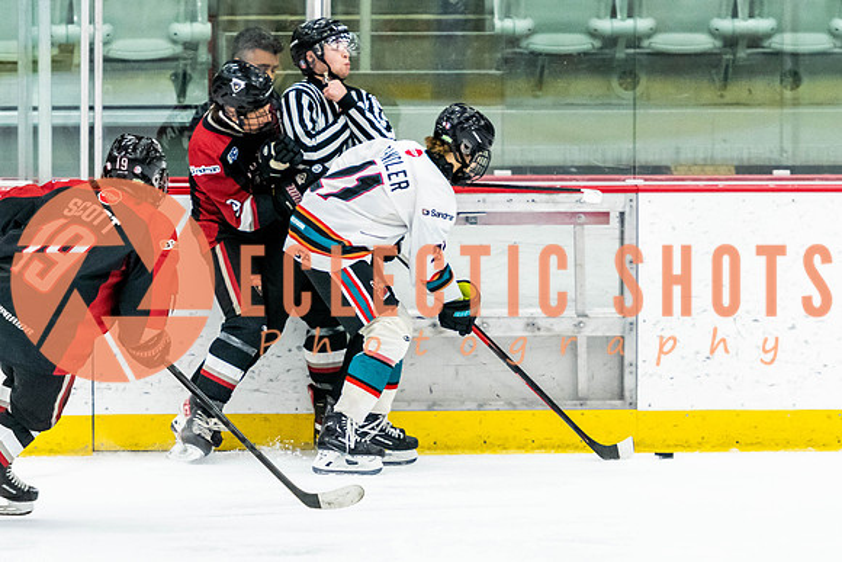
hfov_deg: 6.5
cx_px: 381
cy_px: 290
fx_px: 7401
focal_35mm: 316
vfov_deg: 4.3
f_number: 2.8
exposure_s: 1/640
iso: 2500
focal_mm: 160
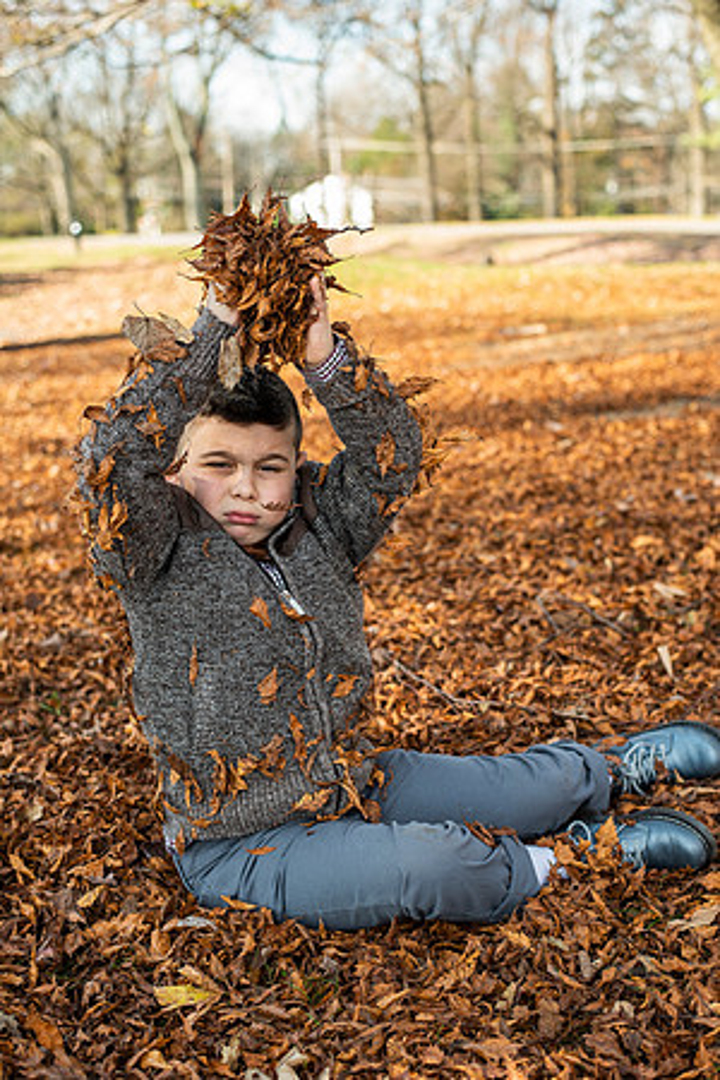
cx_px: 360
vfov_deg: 39.6
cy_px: 540
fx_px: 1500
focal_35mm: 50
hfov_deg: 27.0
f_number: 3.5
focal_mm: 50
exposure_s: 1/640
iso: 400
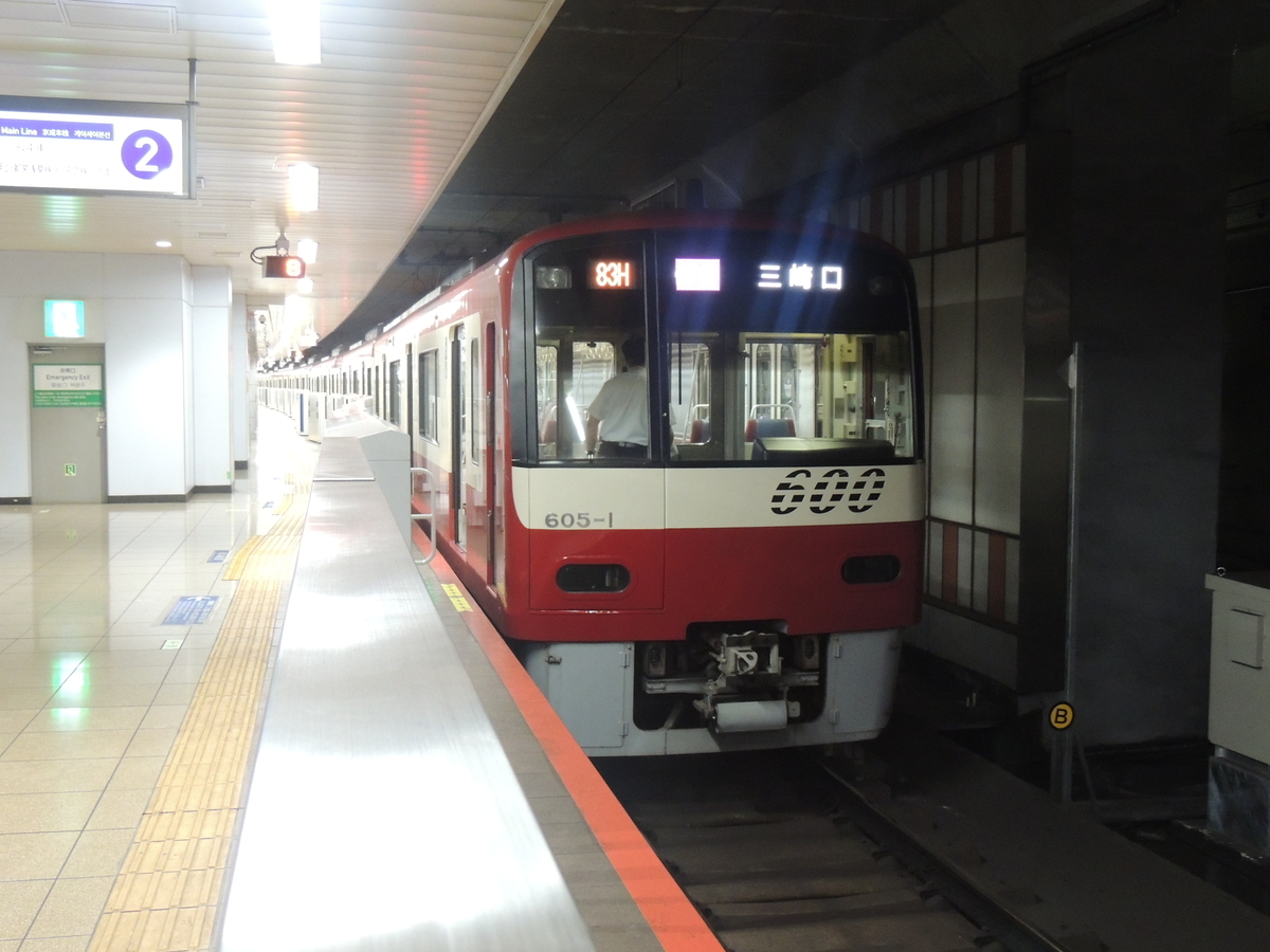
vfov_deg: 36.0
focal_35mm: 40
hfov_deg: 46.8
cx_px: 635
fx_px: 1468
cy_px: 476
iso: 800
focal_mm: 7.1
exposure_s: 1/40
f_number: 3.3
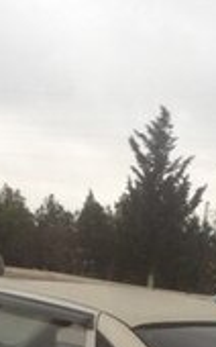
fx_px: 962
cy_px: 439
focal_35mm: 102
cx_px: 37
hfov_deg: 12.7
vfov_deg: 19.0
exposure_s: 1/40
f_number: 2.4
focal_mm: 4.12
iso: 50
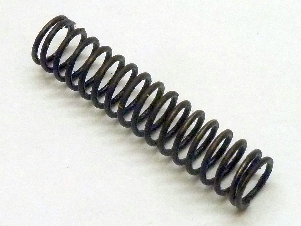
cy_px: 113
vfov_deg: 24.8
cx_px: 150
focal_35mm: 59
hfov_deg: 32.7
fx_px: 513
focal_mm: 9.7
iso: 400
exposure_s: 1/40
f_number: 3.9
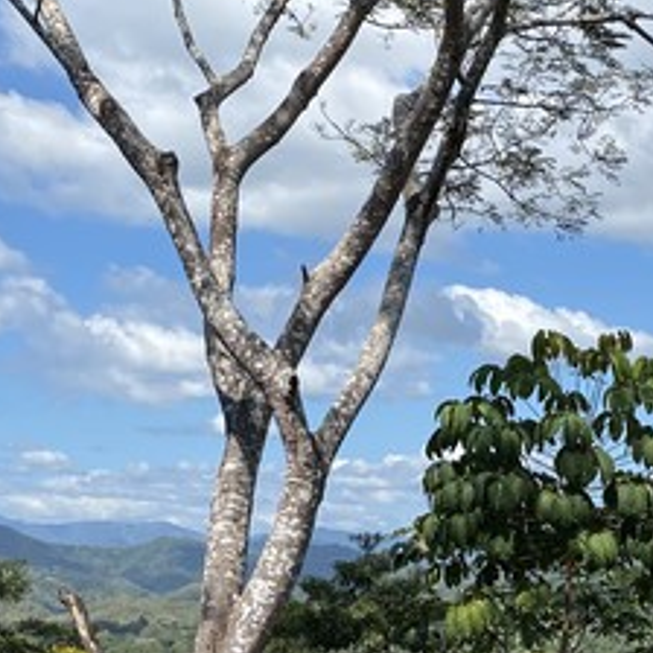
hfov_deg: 20.8
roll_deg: +0.8
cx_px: 545
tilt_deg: +7.0
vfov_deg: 21.1
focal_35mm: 82
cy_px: 315
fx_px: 1750
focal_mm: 4.25
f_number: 1.8
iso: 32
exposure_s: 1/3731
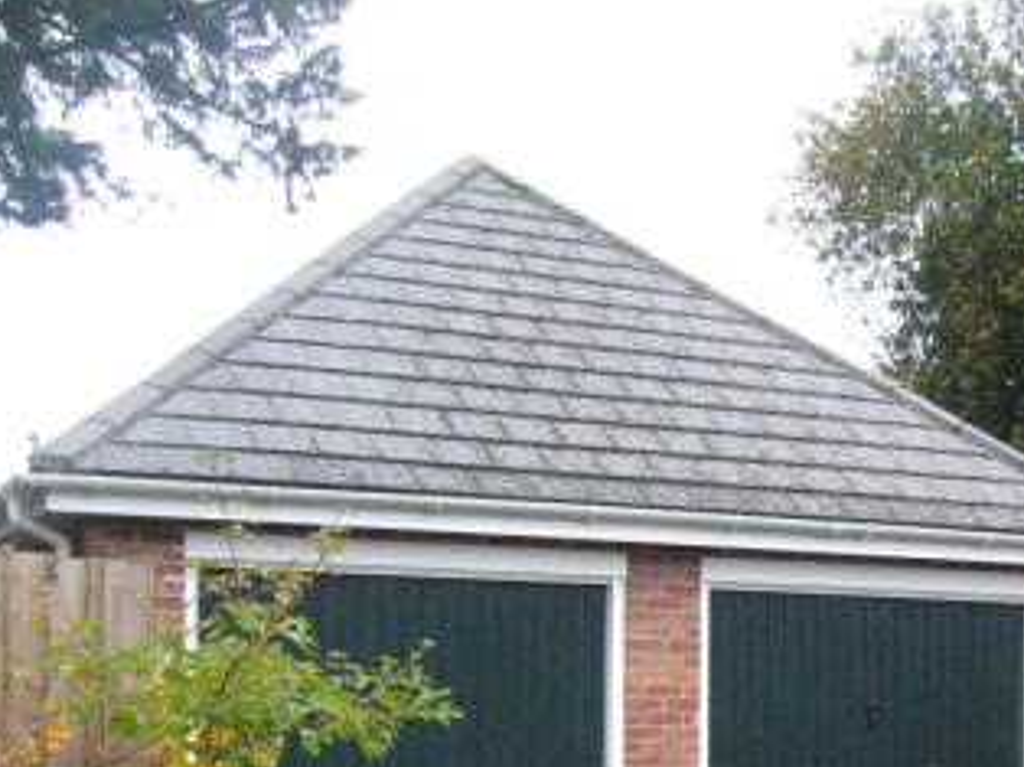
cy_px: 707
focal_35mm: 65
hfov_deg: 29.1
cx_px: 827
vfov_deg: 22.0
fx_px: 1921
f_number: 5.6
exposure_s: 1/125
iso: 400
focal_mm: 5.8
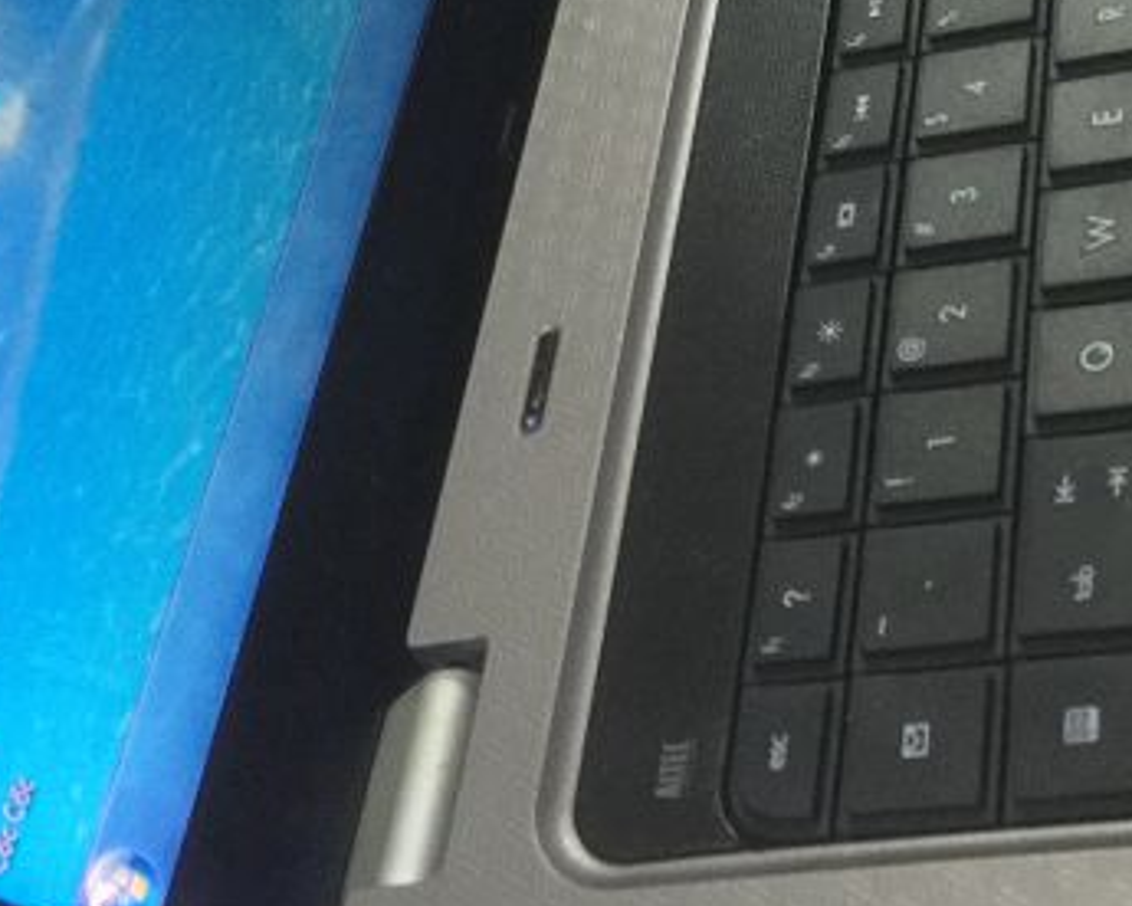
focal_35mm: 84
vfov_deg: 17.3
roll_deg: +23.0
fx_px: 2814
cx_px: 843
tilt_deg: -35.8
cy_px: -233
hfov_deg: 22.5
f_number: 2.2
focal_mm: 4.15
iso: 100
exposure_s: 1/10
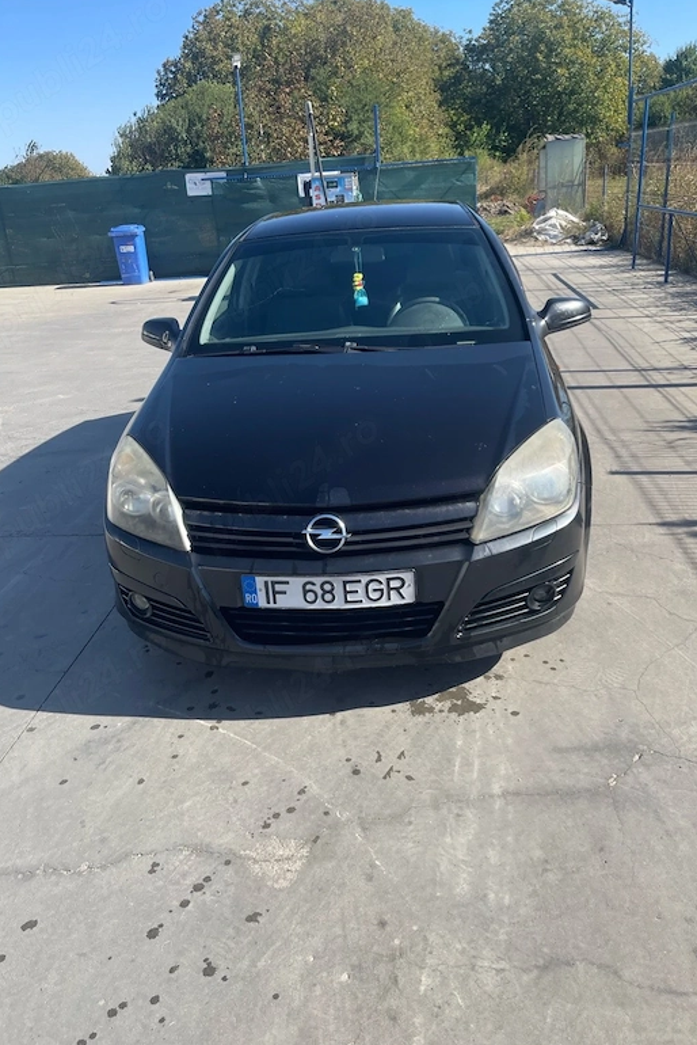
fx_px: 783
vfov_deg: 67.4
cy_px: 517
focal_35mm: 27
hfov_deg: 48.0
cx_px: 344
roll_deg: +3.6
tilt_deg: -21.0
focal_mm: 5.1
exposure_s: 1/1667
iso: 32
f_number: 1.6
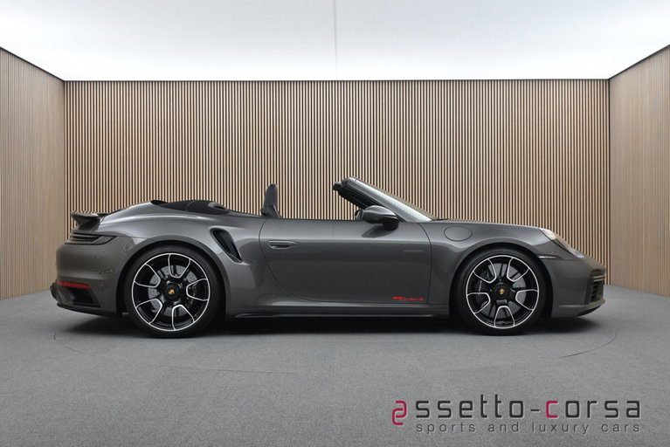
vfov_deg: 33.6
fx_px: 740
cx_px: 335
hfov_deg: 48.7
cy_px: 224
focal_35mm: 40
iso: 500
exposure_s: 1/40
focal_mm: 26.5
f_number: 4.5
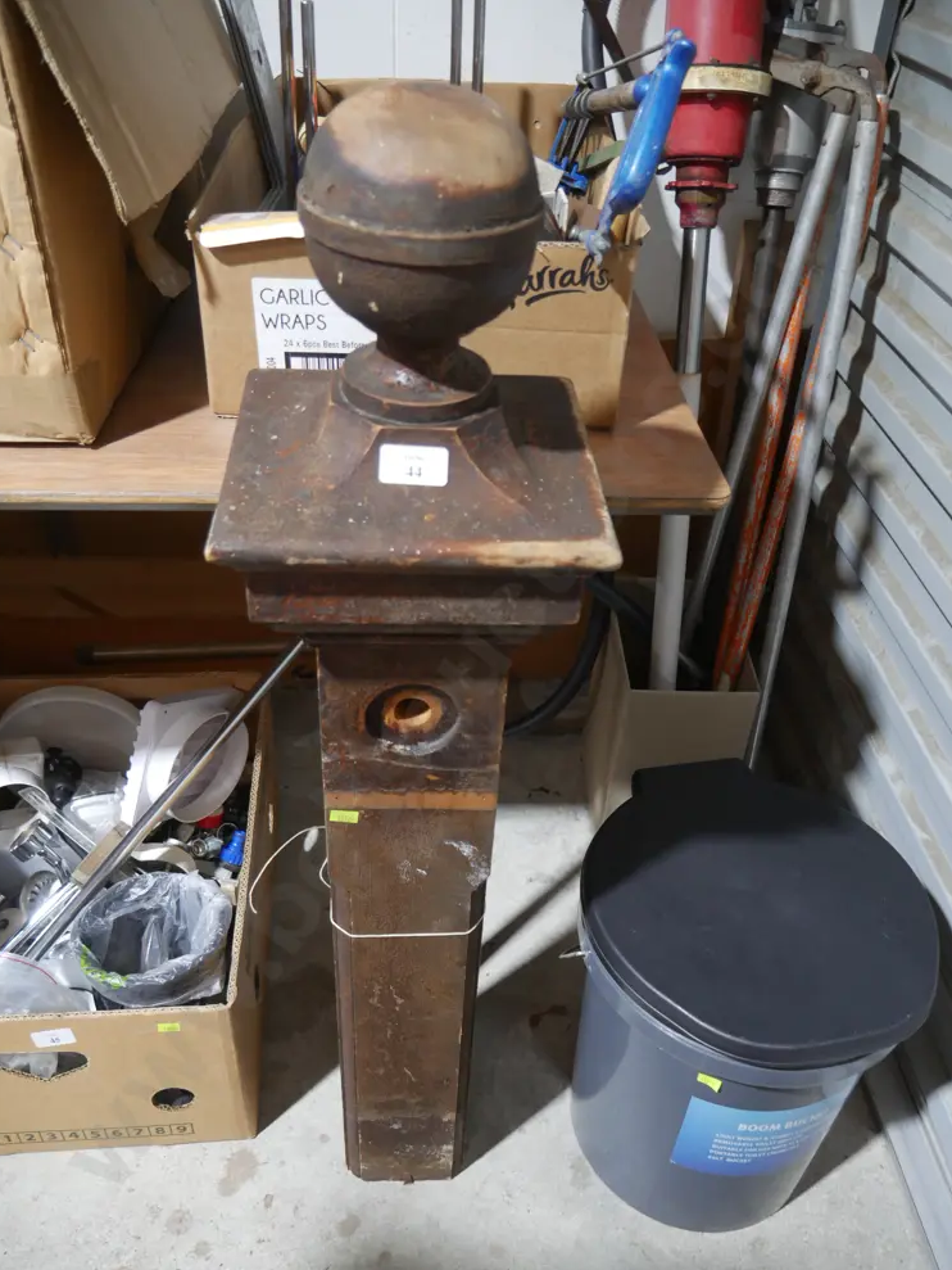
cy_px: 656
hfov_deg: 48.2
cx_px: 481
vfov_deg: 61.6
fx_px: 1063
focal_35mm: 29
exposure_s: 1/60
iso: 1000
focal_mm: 14
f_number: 3.5
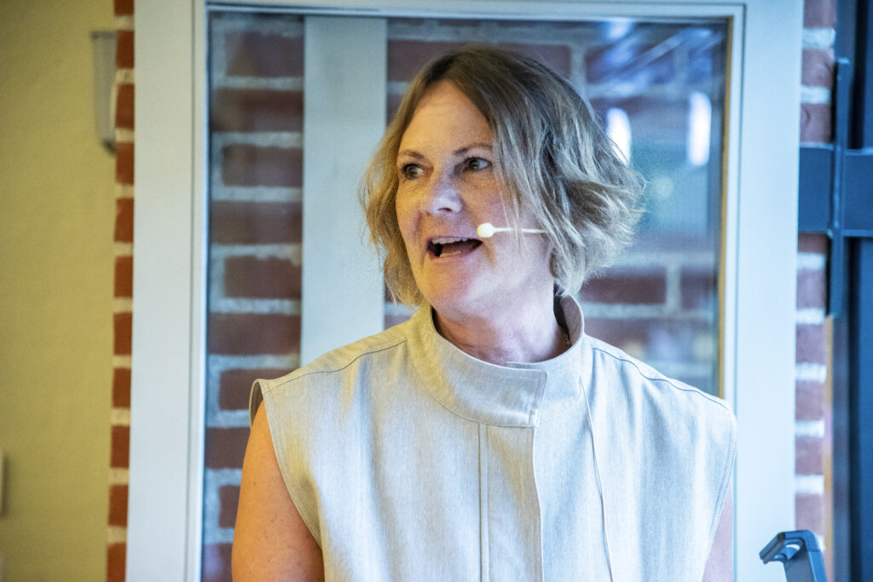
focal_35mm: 120
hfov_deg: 17.1
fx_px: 2910
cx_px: 436
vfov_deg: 11.4
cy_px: 291
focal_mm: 120
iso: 3200
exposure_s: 1/250
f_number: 4
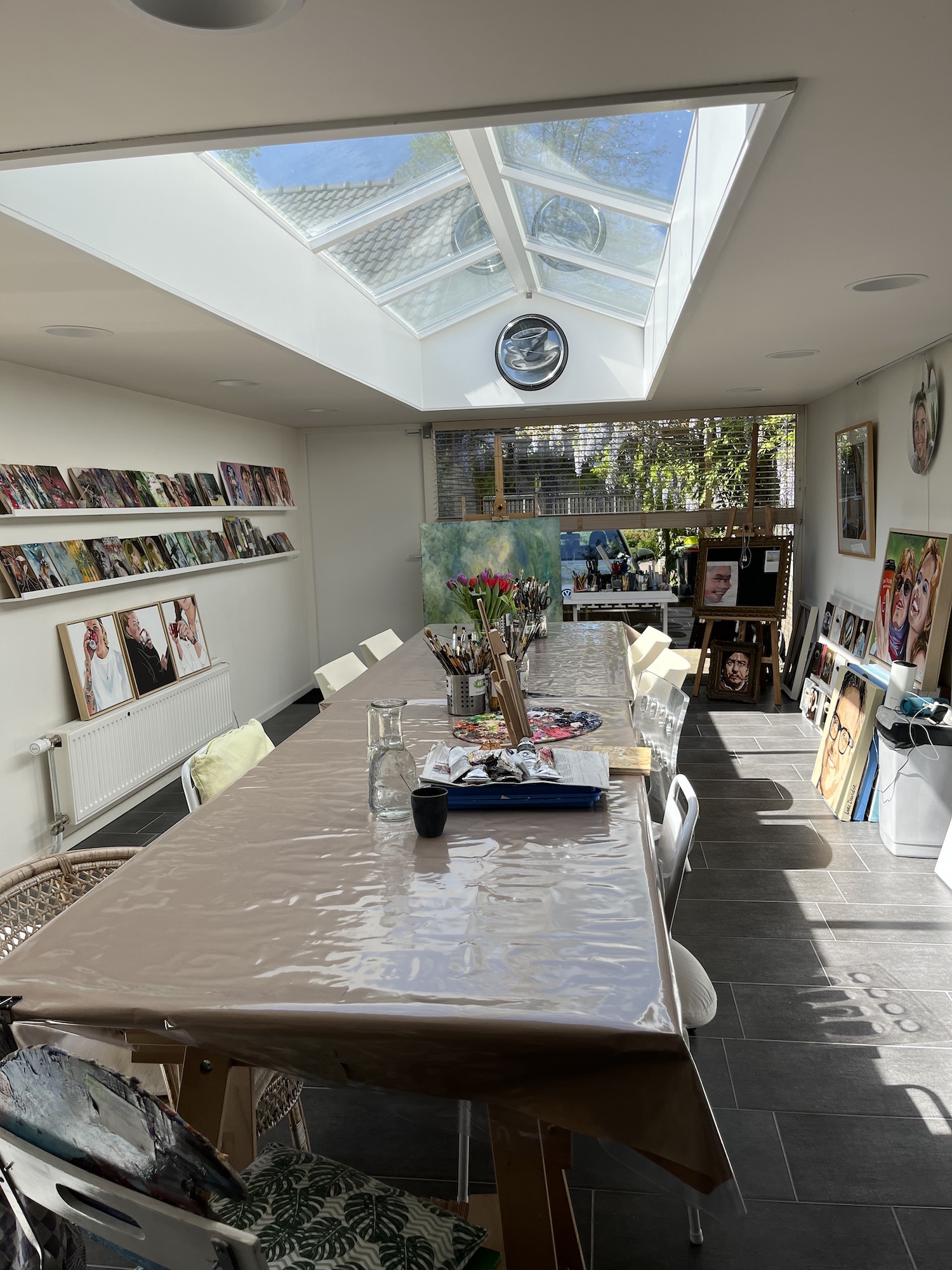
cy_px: 635
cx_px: 476
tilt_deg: -9.0
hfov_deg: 53.1
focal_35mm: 26
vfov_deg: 67.3
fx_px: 953
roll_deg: +1.7
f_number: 1.6
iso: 50
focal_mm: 5.1
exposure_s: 1/920
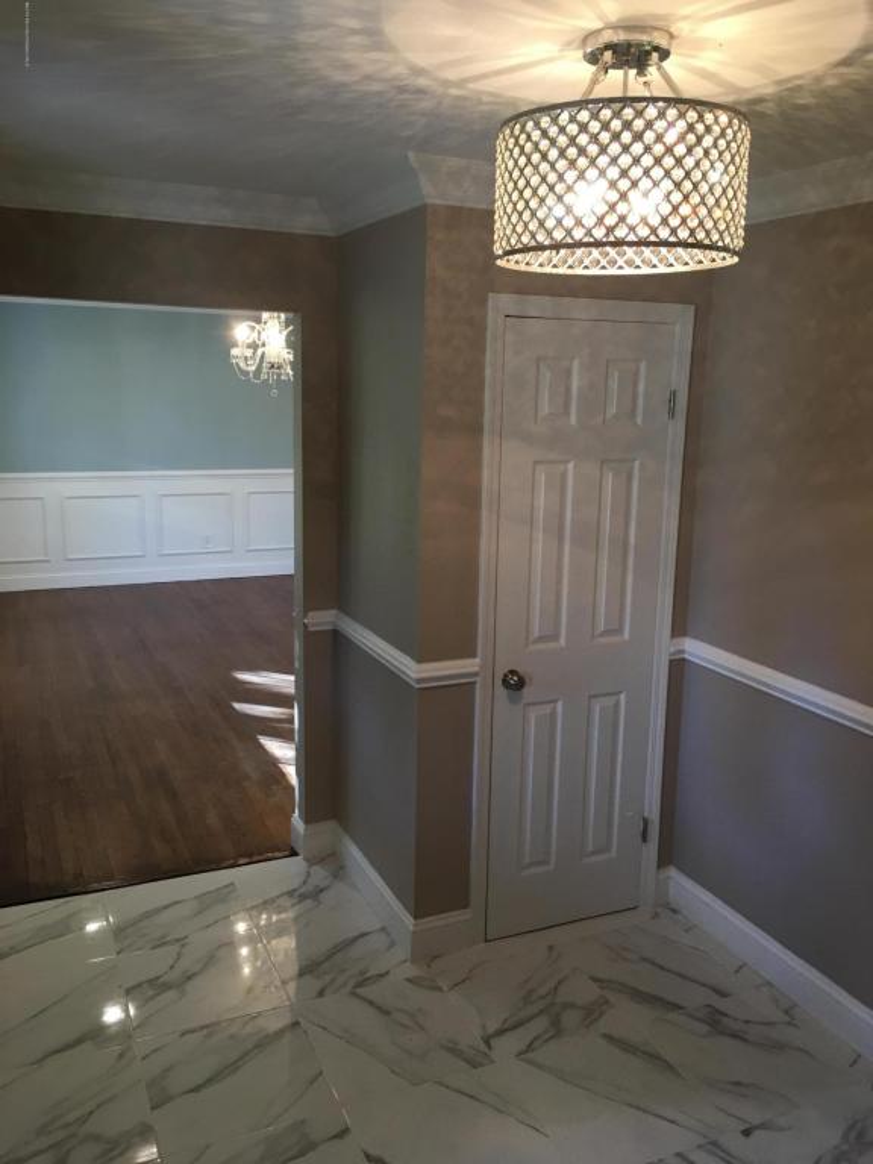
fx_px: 975
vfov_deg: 61.7
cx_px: 436
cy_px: 582
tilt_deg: -10.5
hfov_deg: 48.2
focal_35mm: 29
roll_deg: -1.3
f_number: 2.2
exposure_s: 1/30
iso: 40
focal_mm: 4.15
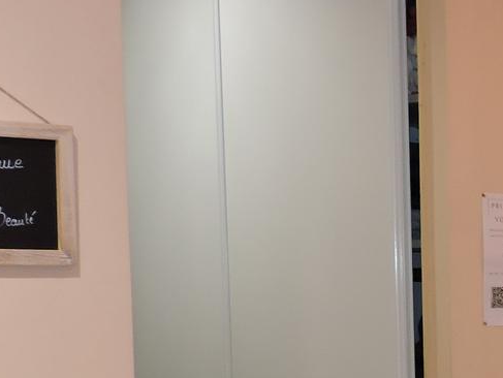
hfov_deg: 13.5
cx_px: 915
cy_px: 504
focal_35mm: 130
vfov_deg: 11.1
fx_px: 1890
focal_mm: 5.9
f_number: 3.2
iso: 180
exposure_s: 1/50
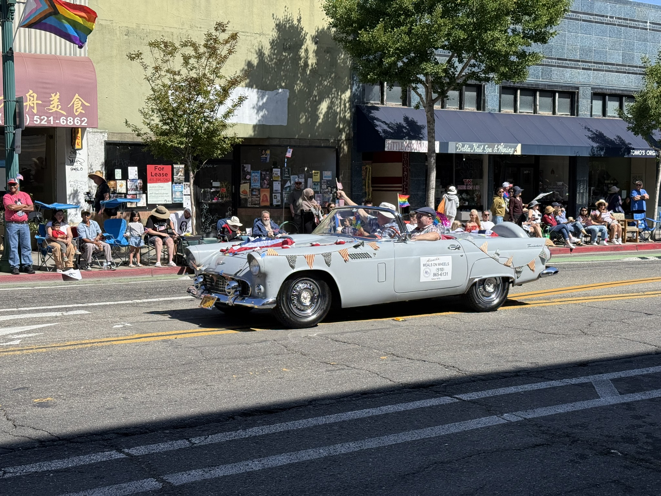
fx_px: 917
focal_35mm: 48
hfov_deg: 39.7
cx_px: 330
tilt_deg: -4.0
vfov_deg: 30.3
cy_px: 248
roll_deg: +0.0
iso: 64
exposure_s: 1/3534
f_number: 1.78
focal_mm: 6.76
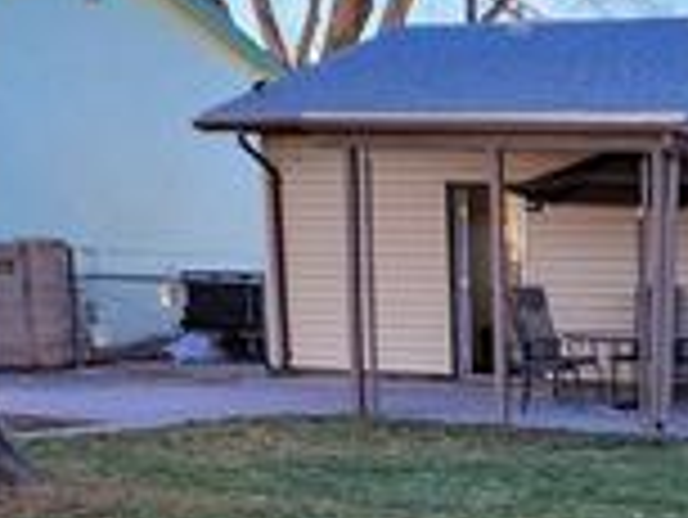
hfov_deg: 19.7
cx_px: 733
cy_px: 800
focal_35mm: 96
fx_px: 1910
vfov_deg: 14.3
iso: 12
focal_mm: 6.4
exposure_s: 1/305
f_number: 1.8
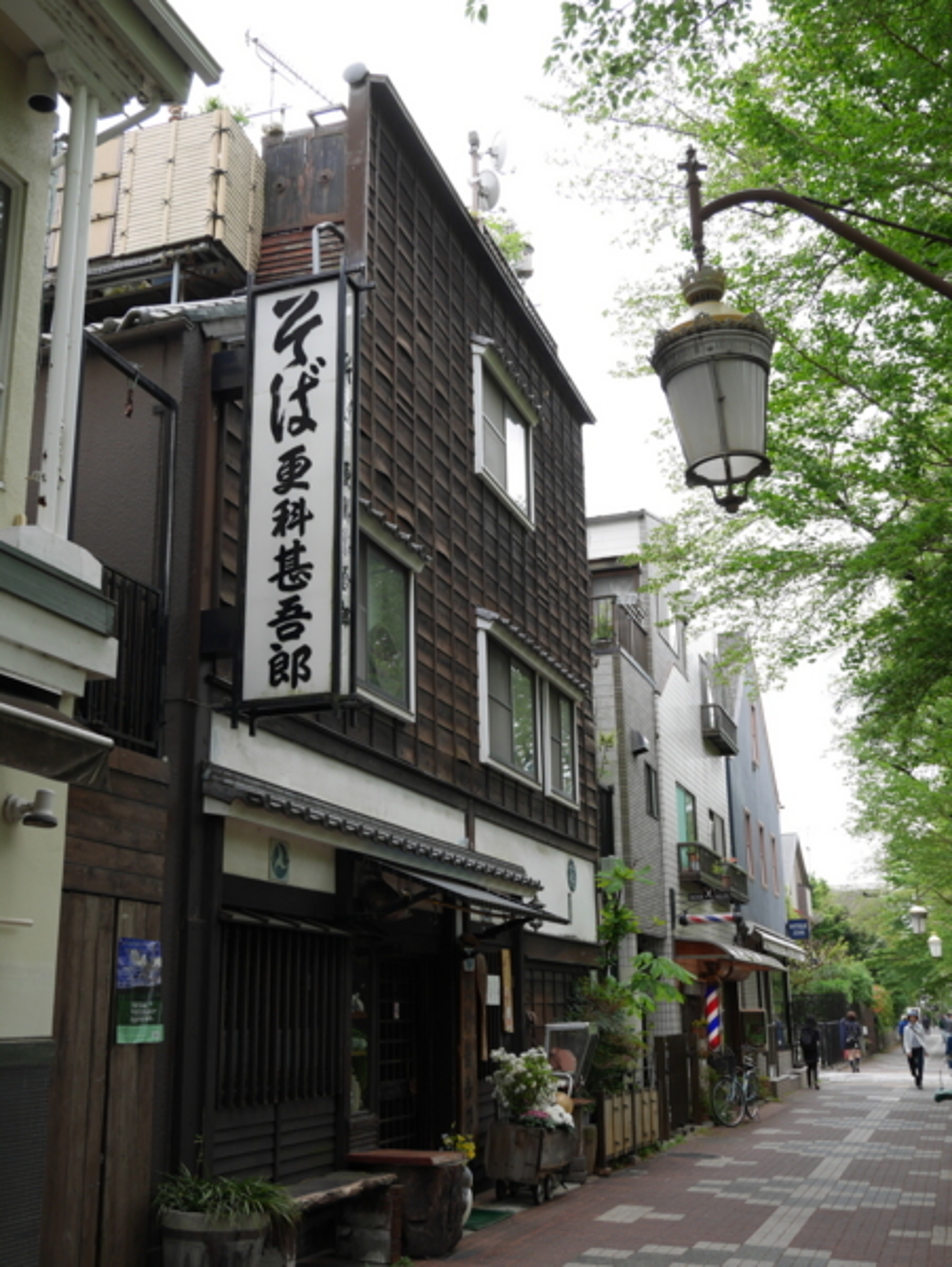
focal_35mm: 36
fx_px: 1318
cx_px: 476
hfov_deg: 39.7
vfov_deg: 51.3
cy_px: 634
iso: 200
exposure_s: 1/160
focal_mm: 18
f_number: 5.6
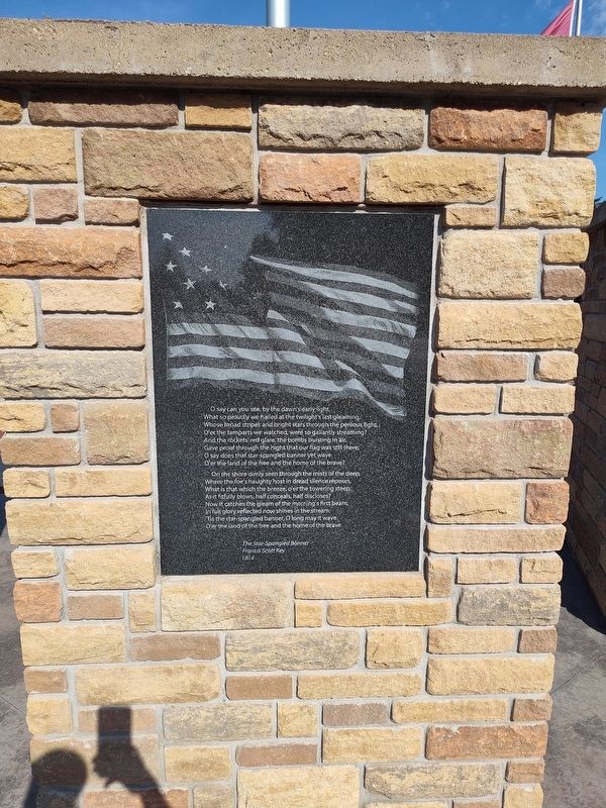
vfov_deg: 73.9
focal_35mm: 23
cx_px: 303
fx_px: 537
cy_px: 404
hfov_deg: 58.9
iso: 100
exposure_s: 1/1576
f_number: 1.8
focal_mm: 5.56
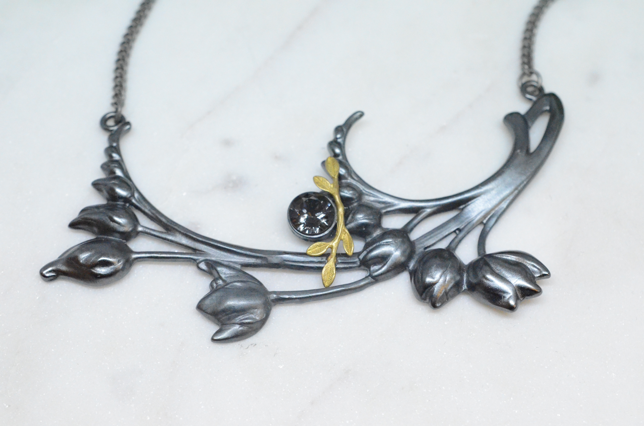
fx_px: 1071
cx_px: 322
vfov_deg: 22.5
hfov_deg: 33.5
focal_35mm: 60
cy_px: 213
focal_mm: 40
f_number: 8
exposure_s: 1/800
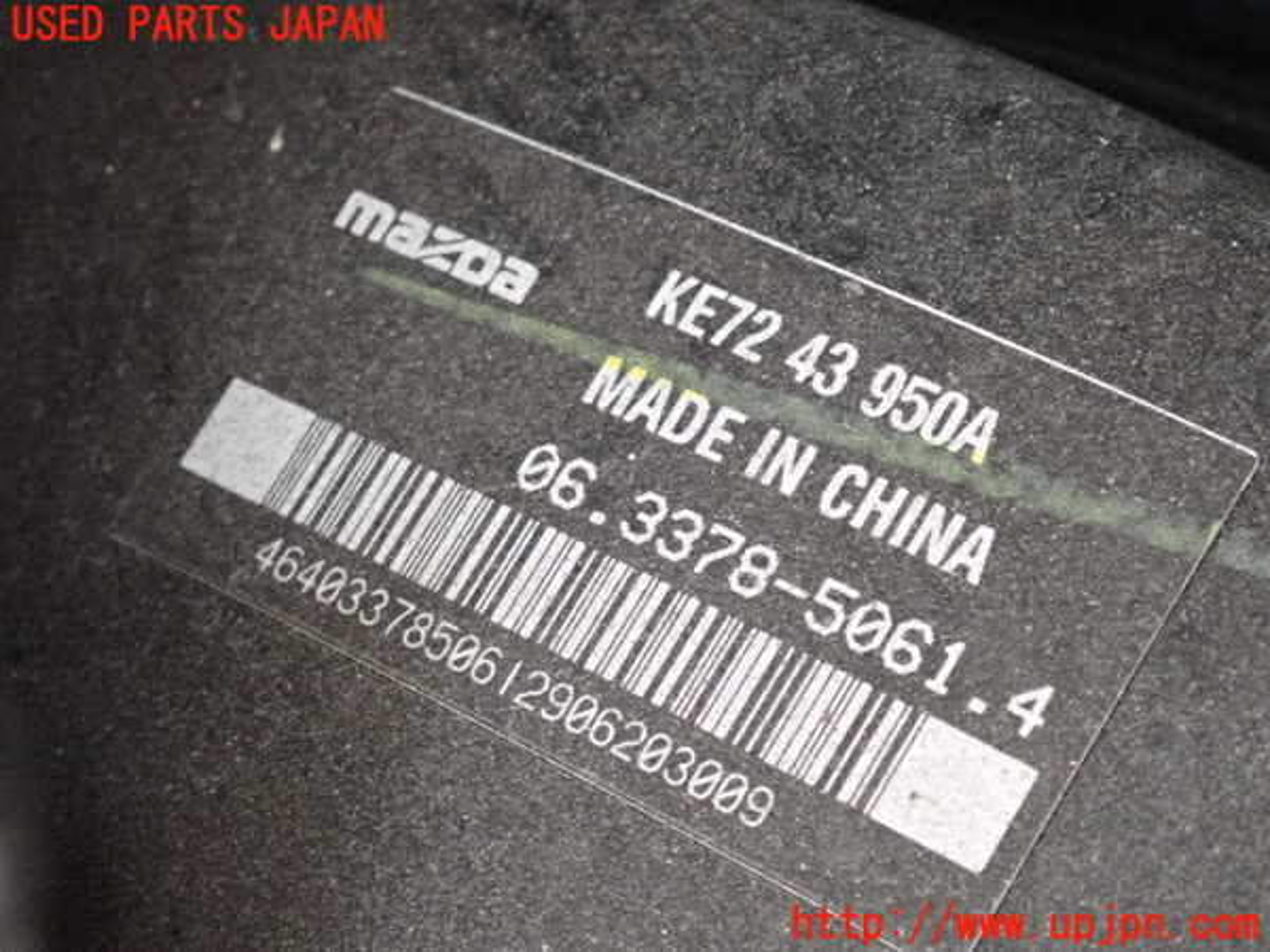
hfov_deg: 19.6
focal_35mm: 100
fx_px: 3669
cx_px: 635
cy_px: 476
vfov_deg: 14.8
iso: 4000
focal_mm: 18
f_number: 4.9
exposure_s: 1/125
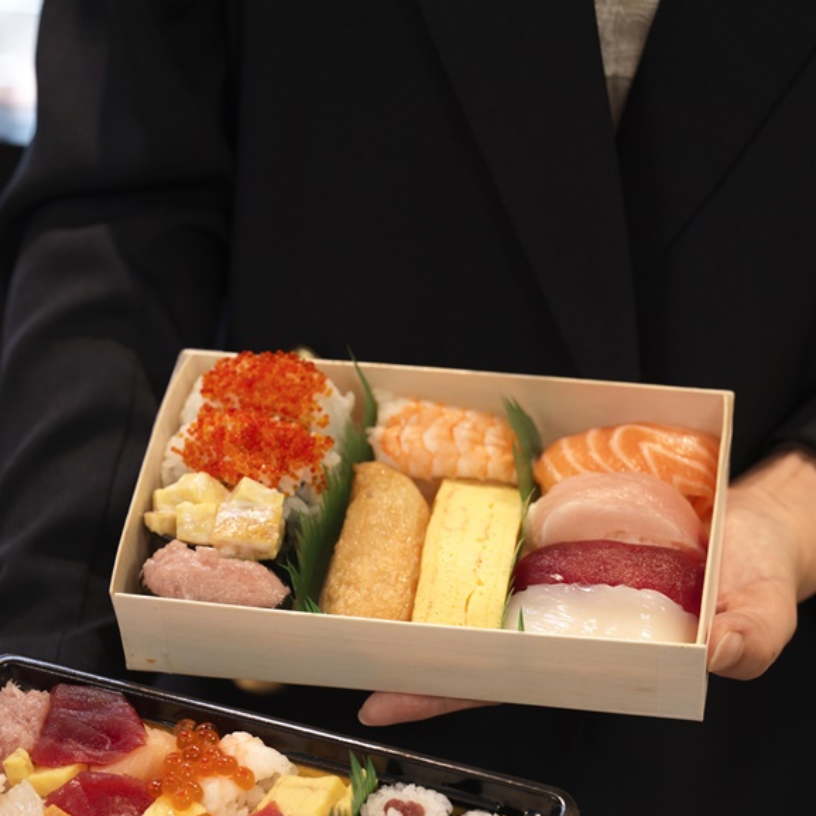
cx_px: 385
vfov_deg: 17.1
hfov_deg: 17.2
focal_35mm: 101
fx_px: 2694
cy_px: 603
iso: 1600
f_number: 3.5
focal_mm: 70
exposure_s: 1/100
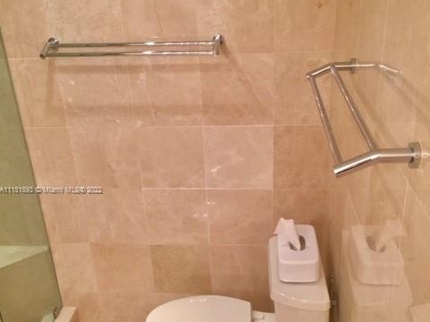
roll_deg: +1.9
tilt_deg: -24.6
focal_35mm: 39
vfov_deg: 36.7
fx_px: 484
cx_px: 215
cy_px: 190
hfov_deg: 47.9
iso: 32
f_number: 2.2
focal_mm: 4.15
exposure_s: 1/15
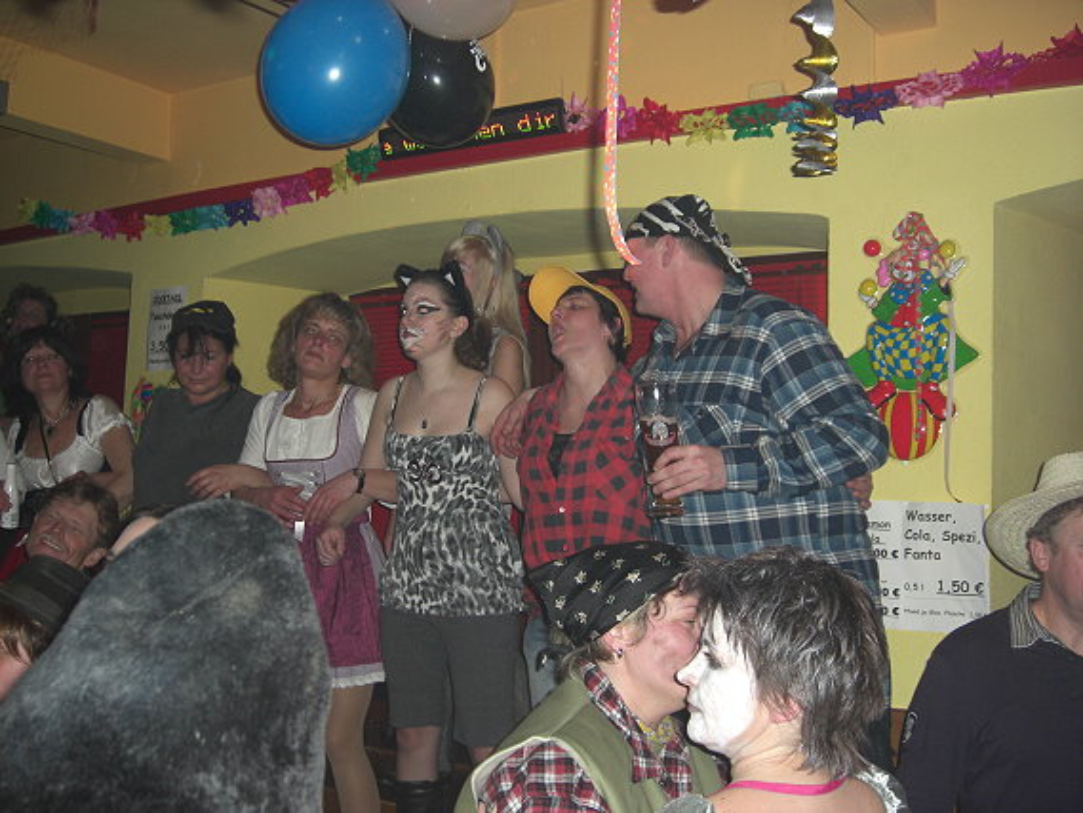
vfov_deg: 37.7
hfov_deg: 49.0
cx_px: 542
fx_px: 1189
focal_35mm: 38
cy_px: 406
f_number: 2.8
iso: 200
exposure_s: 1/60
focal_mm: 7.9
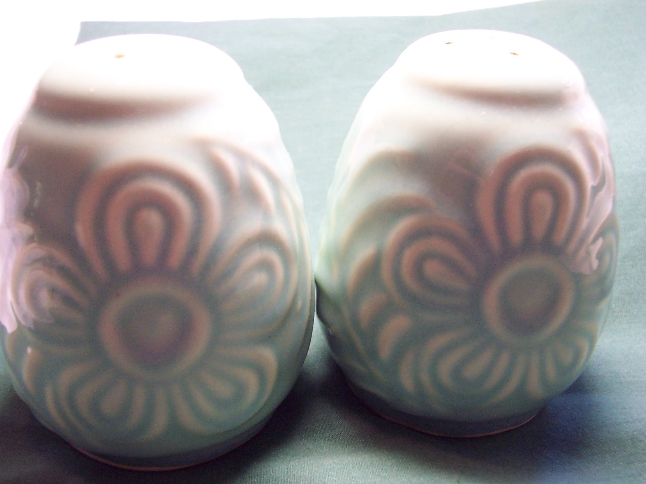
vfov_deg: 37.7
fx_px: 709
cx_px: 321
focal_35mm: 38
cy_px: 238
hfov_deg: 49.0
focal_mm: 5.6
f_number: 2.8
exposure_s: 1/30
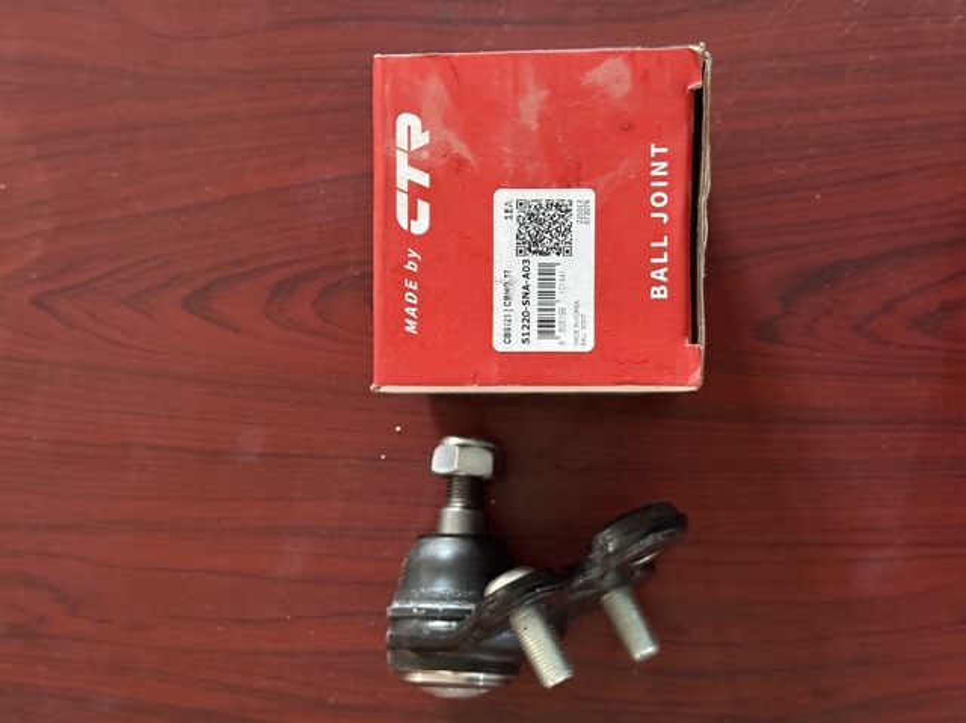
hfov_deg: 39.7
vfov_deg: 30.2
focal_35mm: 48
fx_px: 1338
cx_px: 483
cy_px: 362
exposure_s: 1/27
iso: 800
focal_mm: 6.76
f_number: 1.78
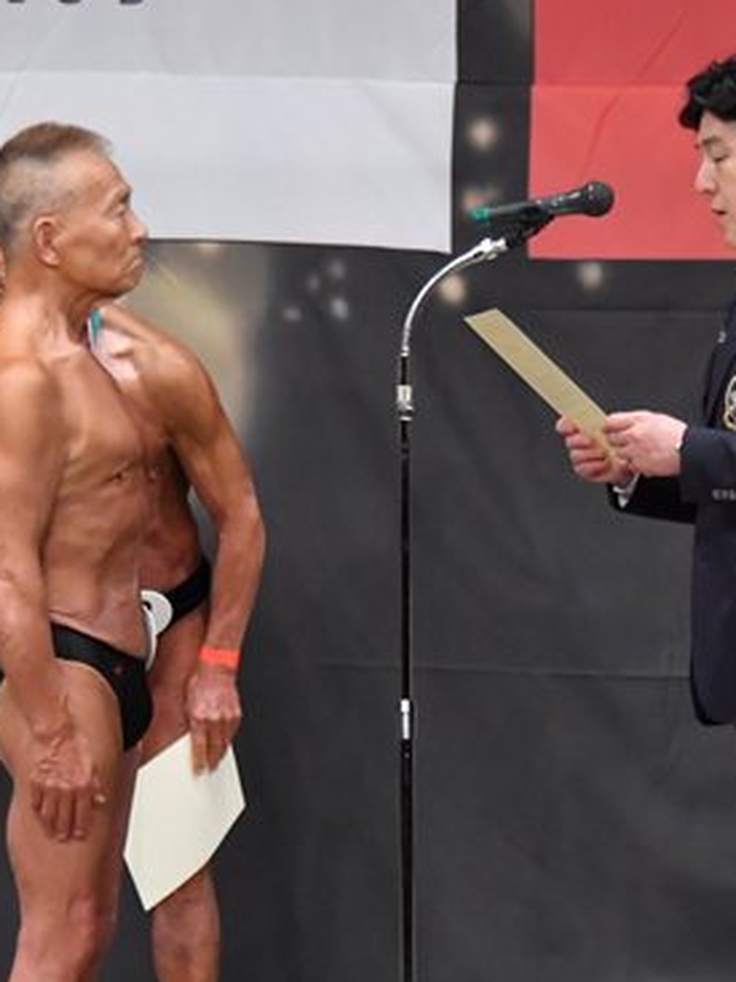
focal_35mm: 410
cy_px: 658
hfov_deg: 3.6
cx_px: 507
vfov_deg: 4.8
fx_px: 11630
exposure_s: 1/400
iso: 5000
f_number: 5.6
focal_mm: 135
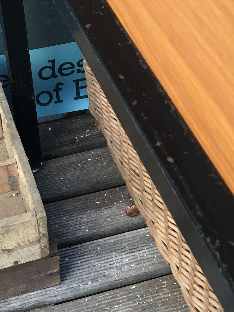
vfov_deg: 22.0
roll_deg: +3.9
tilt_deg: -41.0
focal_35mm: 88
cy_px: 77
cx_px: 59
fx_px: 793
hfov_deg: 16.7
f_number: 2.2
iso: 25
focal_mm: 4.15
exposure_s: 1/33
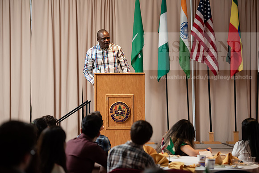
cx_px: 130
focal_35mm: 116
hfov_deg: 17.6
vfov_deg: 11.8
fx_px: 835
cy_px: 86
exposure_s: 1/200
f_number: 3.2
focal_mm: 116
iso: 1250
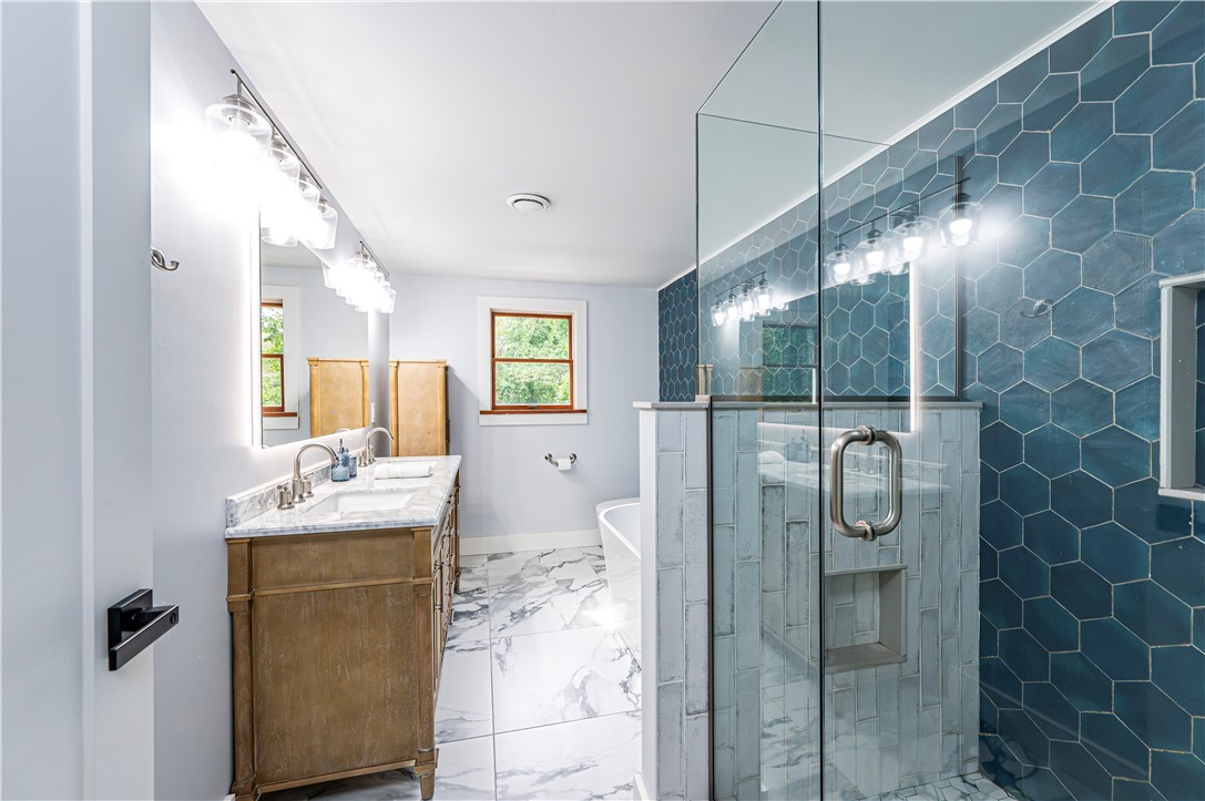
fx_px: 468
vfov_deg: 81.1
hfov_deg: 104.3
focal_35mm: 14
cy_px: 400
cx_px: 602
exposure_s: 1/200
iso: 2000
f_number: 8
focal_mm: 14
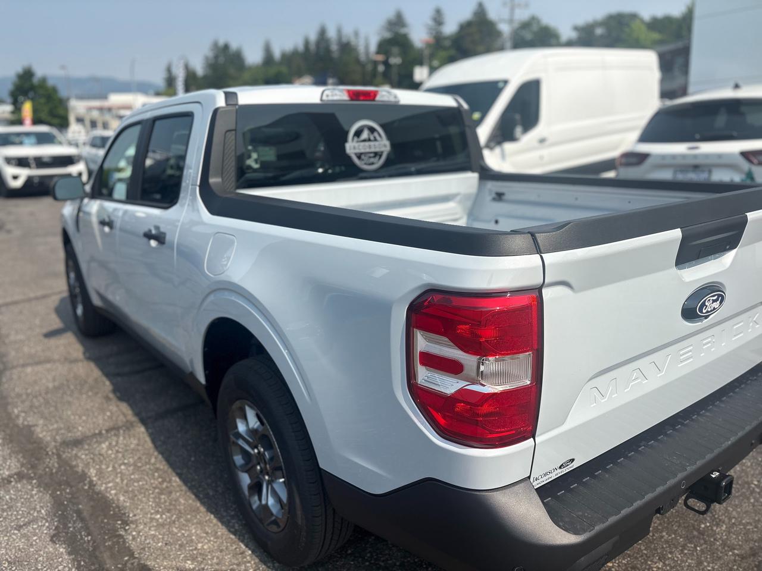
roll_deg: +2.7
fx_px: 572
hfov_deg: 67.3
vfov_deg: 53.1
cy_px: 286
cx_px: 381
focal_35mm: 26
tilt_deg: -13.5
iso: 50
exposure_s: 1/3831
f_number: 1.6
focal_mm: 5.96
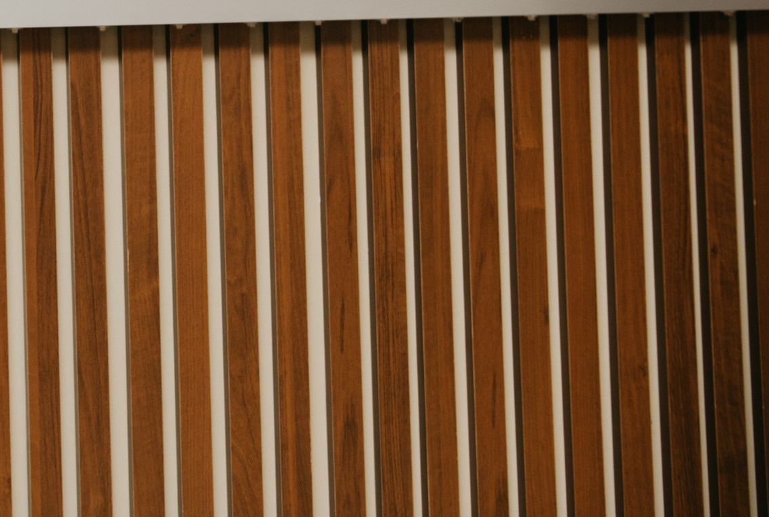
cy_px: -63
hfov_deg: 23.2
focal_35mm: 83
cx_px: -31
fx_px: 1777
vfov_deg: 16.0
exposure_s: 1/160
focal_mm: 36
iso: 160
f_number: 4.5
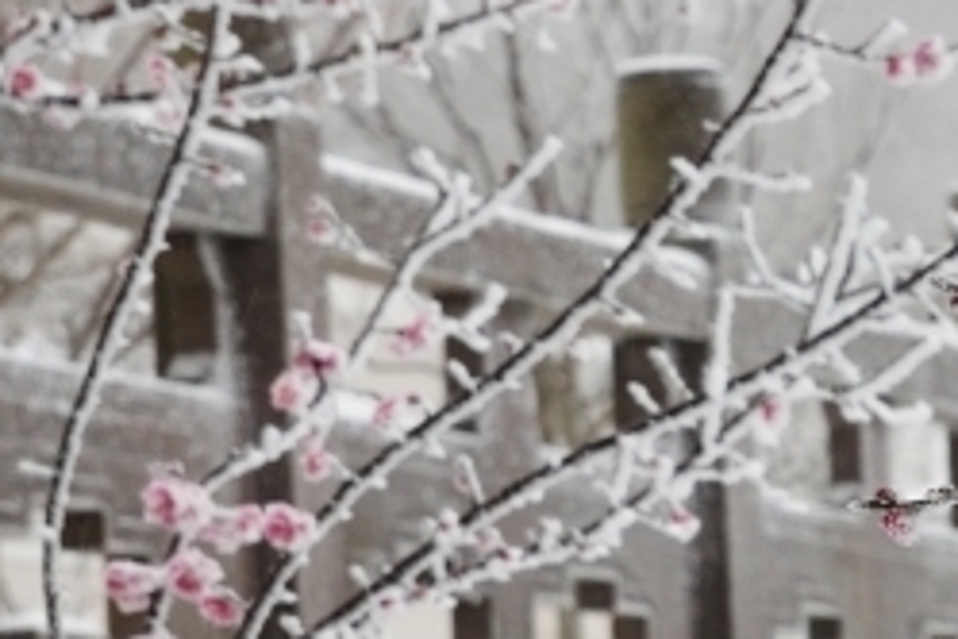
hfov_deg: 6.5
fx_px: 8196
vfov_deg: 4.5
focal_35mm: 308
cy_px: 581
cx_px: 1962
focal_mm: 50
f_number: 9
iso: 250
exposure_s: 1/80
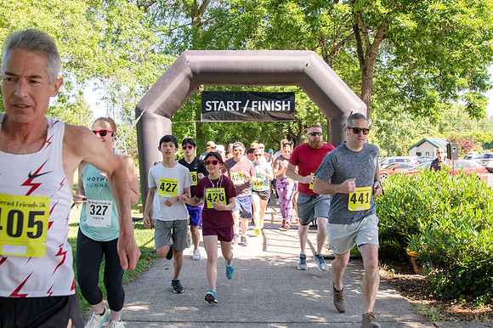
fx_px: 493
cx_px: 246
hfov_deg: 53.2
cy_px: 164
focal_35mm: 36
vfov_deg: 36.8
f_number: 5.6
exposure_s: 1/400
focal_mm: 24
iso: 500
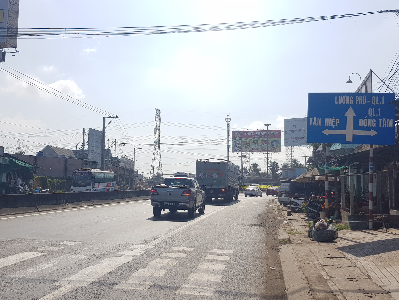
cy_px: 150
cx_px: 200
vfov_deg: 53.1
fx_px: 300
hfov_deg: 67.3
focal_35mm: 26
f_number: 1.7
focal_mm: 4.2
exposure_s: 1/3880
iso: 40
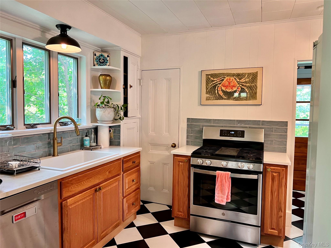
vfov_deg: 53.1
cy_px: 124
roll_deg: -0.5
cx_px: 166
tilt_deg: -3.4
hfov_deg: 67.3
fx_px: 249
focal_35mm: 26
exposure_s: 1/60
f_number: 1.5
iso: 100
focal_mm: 5.7
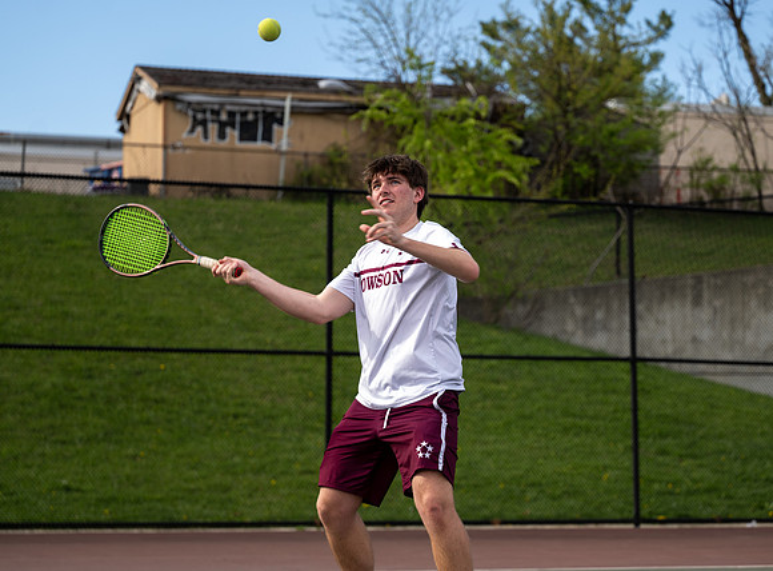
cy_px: 304
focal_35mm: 90
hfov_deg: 21.9
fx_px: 1999
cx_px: 465
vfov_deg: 16.2
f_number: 2.8
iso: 80
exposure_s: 1/400
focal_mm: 70
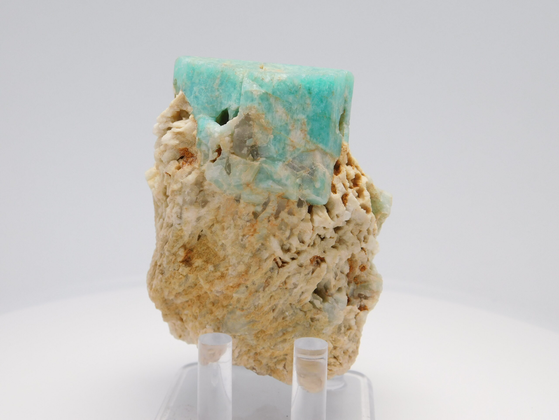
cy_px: 210
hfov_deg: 37.5
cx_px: 280
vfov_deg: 28.6
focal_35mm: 51
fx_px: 824
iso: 125
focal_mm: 9
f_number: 3.8
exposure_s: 1/200
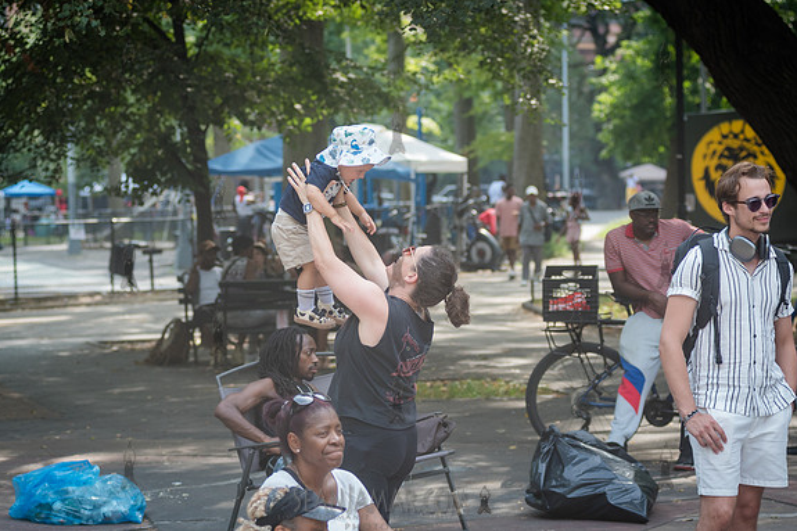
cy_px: 309
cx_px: 396
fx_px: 2656
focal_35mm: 120
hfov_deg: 17.1
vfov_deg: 11.4
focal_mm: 92
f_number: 4
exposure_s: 1/500
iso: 500
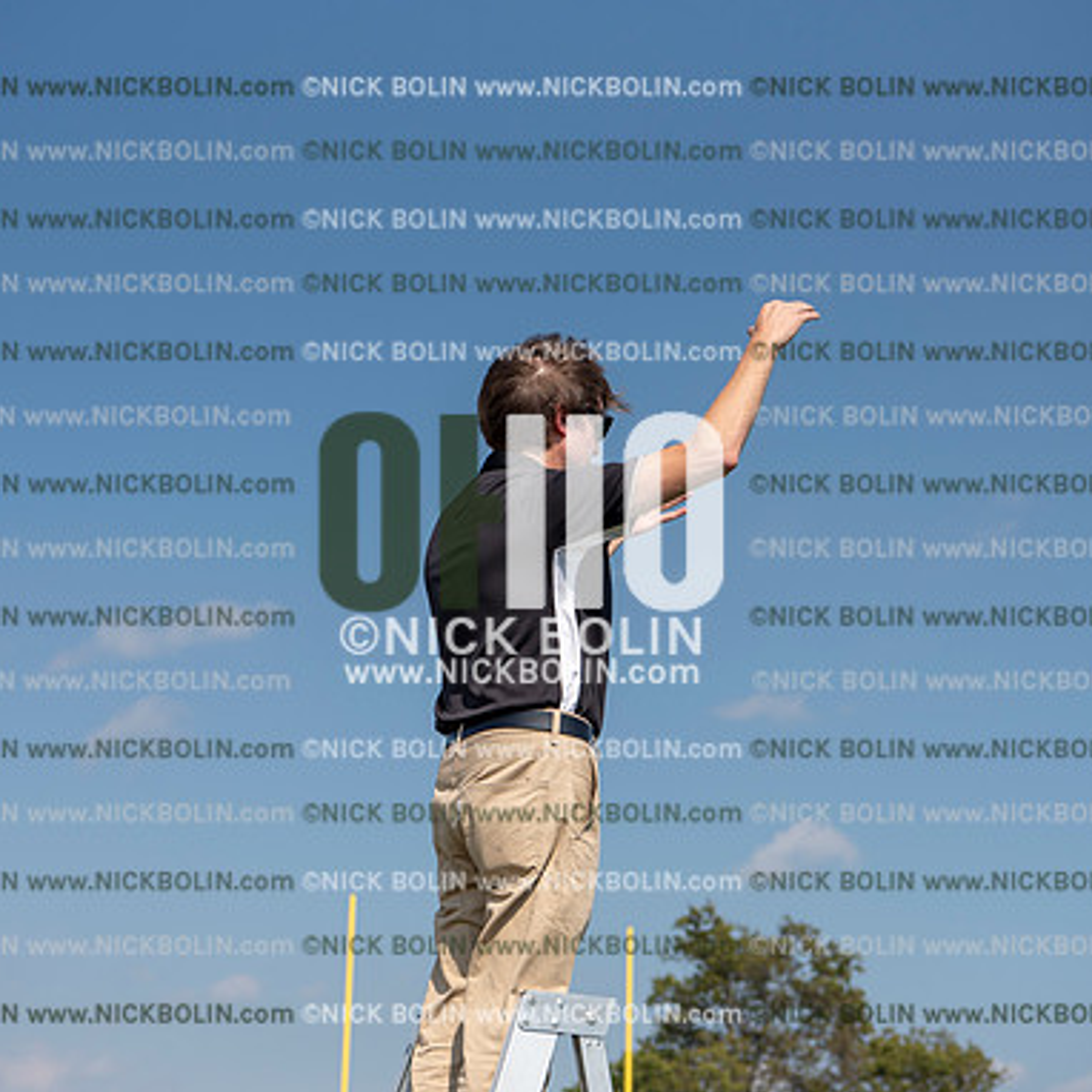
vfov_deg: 21.7
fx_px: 2855
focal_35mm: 80
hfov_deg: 21.7
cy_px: 550
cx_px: 520
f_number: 5.6
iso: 200
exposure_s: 1/2000
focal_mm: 62
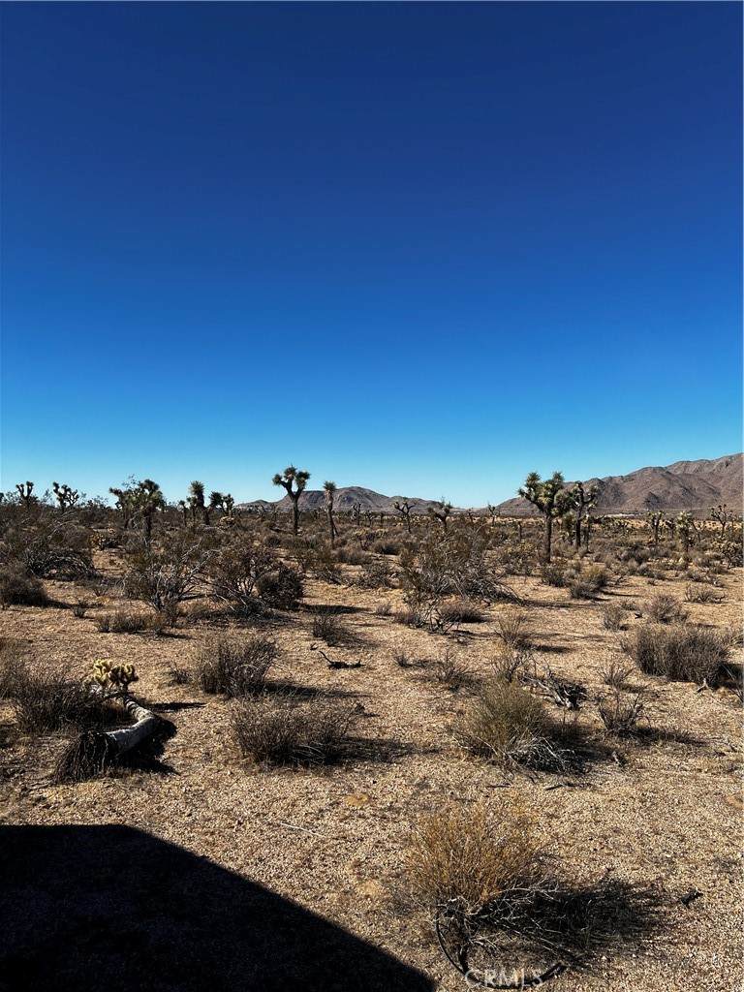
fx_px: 745
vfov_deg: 67.3
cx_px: 372
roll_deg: -0.1
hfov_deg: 53.1
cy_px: 496
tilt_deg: +2.0
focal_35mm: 26
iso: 50
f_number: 1.5
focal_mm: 5.7
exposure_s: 1/5319
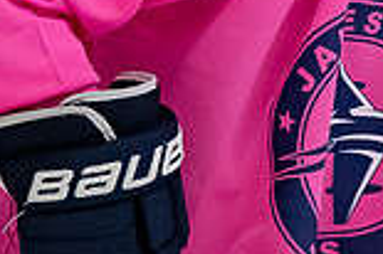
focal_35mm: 1491
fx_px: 15846
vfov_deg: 0.9
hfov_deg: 1.4
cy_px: -238
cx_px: 471
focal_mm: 185
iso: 2000
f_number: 3.5
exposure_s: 1/800
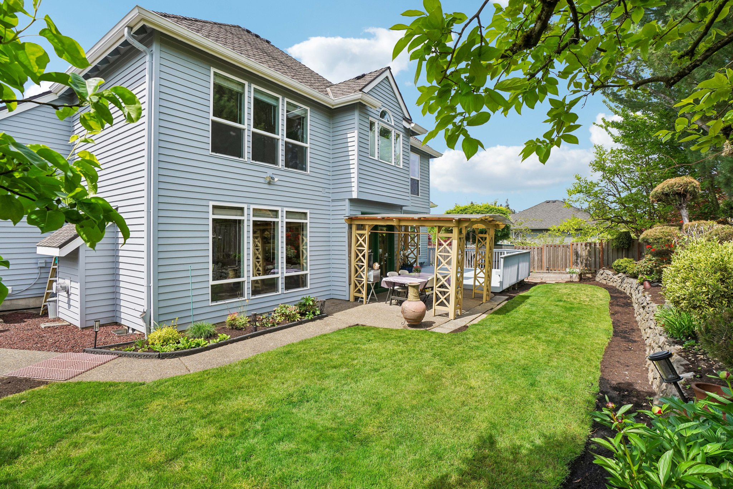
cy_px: 244
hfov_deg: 96.7
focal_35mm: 16
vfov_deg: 73.7
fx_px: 326
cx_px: 366
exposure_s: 1/500
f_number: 8
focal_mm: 16
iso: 400
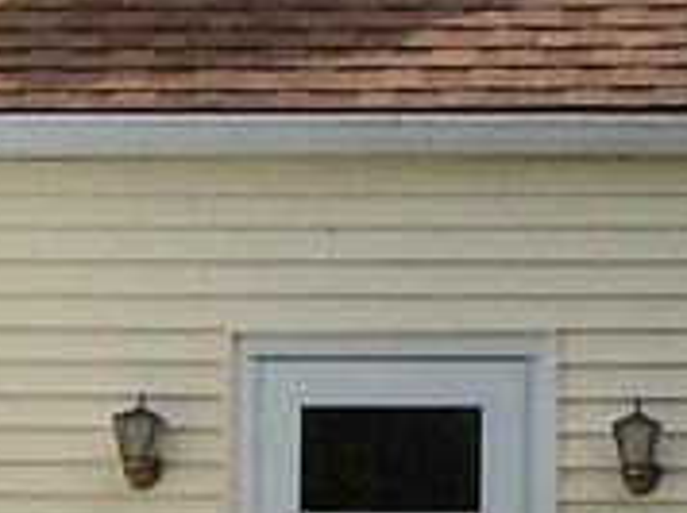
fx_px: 4340
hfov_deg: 9.0
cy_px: 320
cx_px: 648
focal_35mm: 219
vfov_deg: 6.8
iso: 80
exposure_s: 1/800
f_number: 4
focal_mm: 6.3
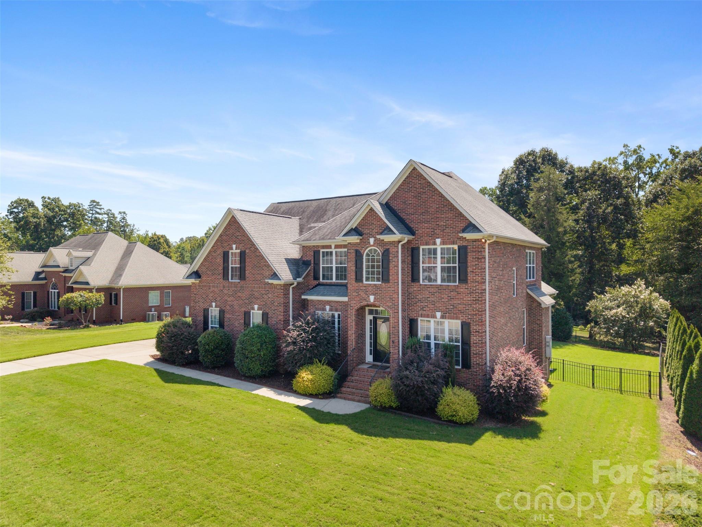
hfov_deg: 71.6
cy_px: 264
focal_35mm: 24
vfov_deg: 56.8
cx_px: 351
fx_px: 487
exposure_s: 1/125
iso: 200
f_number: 1.8
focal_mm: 8.67
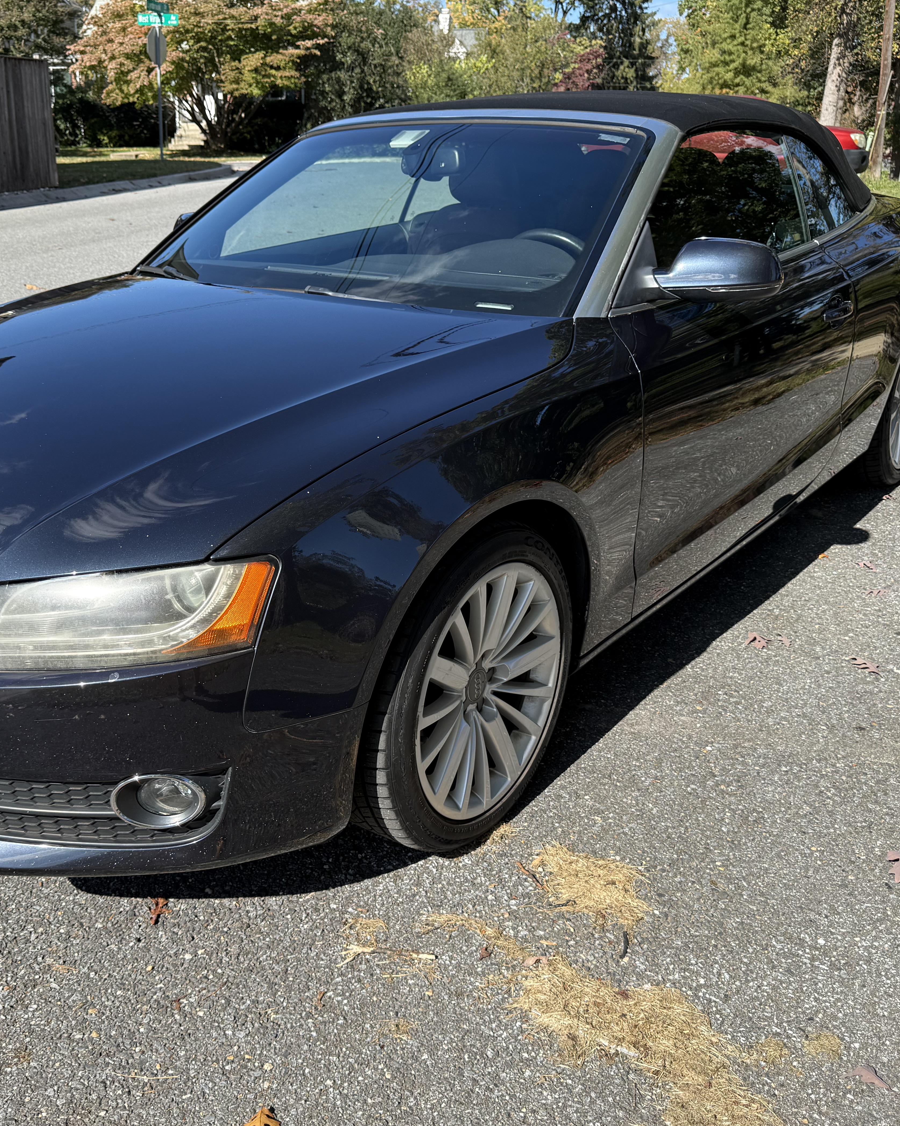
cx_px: 385
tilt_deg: -19.3
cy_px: 559
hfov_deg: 45.7
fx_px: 1066
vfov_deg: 55.7
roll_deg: -0.4
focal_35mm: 32
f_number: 1.78
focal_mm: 6.76
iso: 80
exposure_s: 1/2169
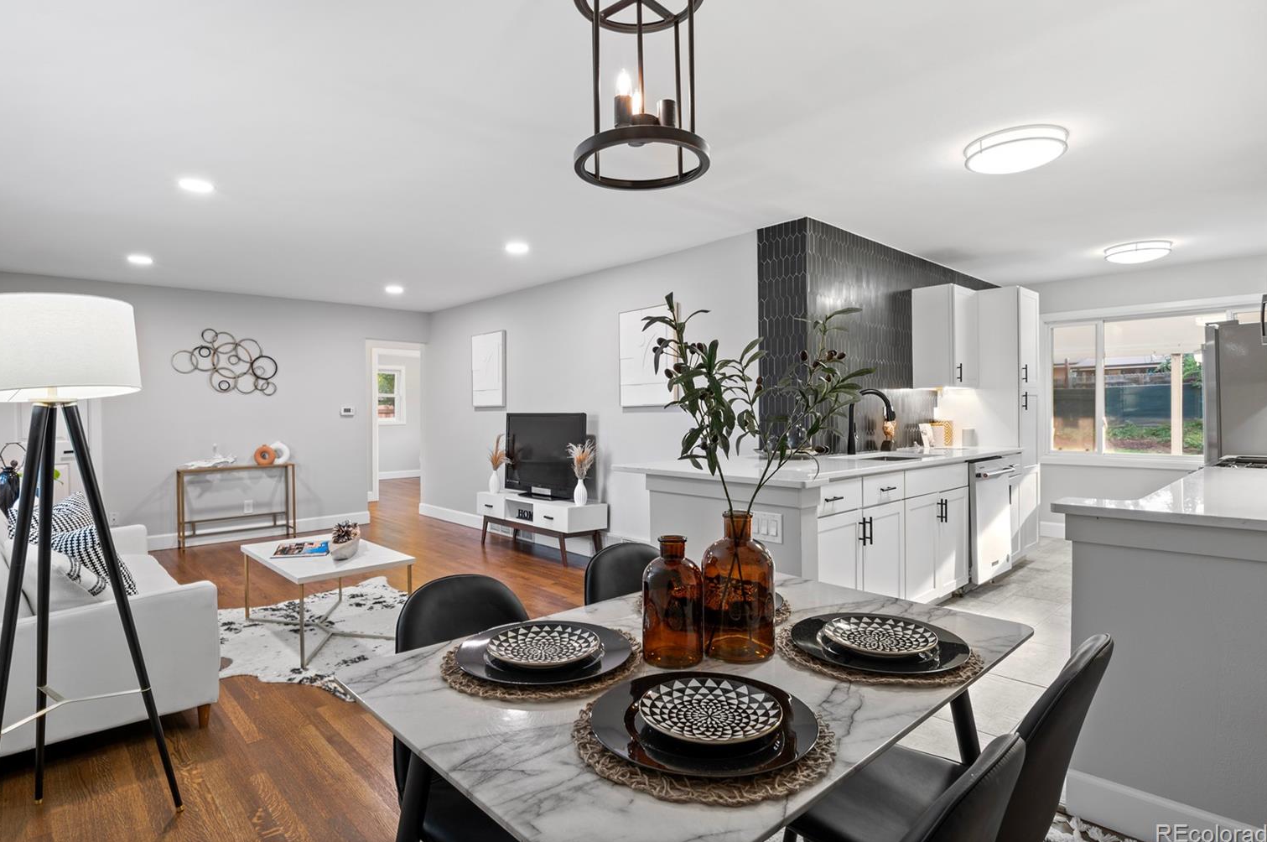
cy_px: 405
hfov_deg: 90.1
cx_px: 621
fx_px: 633
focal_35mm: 18
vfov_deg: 67.2
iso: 400
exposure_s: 1
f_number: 8
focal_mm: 17
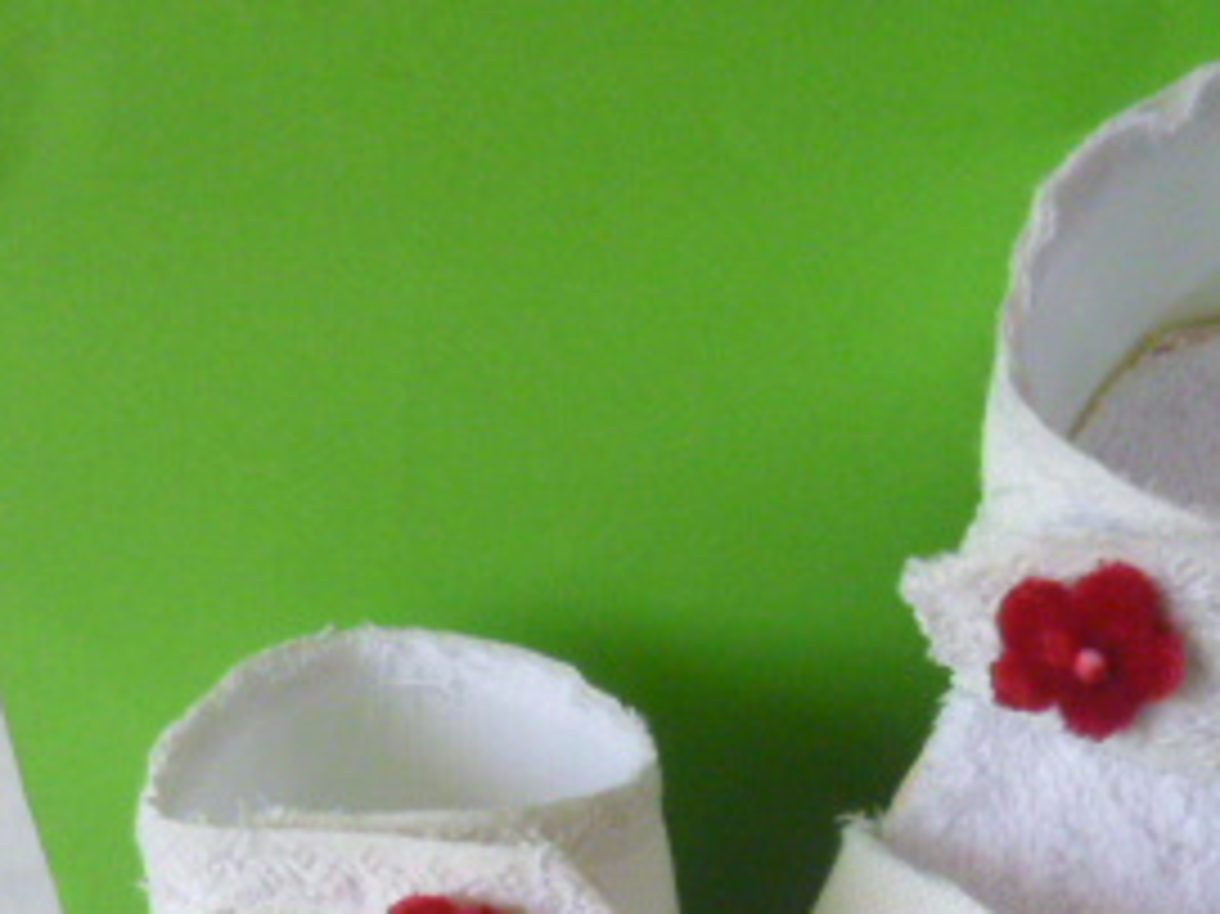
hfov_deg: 32.4
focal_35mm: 59
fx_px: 2078
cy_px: 1009
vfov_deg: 23.3
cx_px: 833
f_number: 3.1
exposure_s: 1/320
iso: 400
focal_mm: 4.5
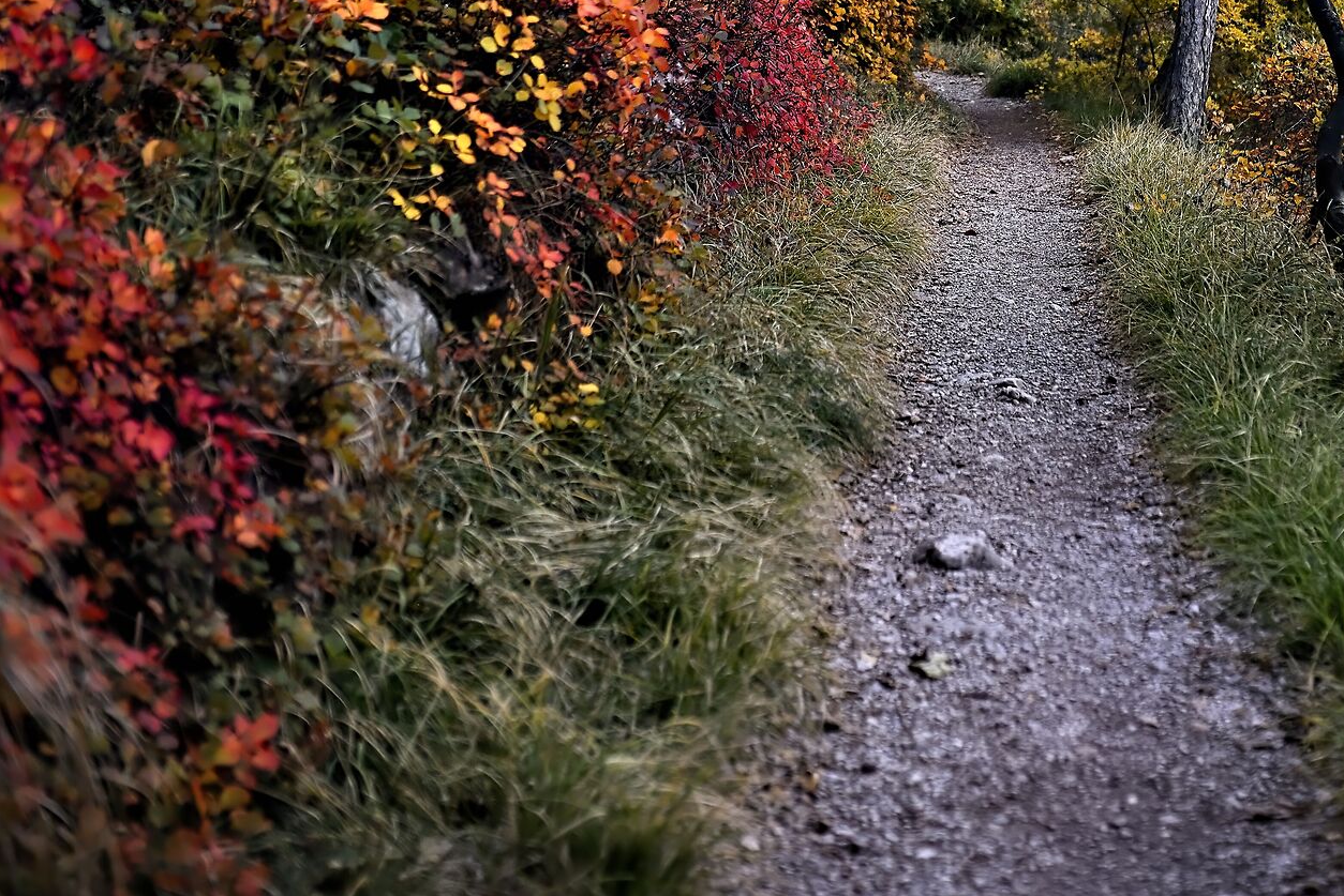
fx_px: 2502
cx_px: 994
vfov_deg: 19.9
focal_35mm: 67
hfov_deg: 29.6
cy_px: 59
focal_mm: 35
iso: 2500
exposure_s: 1/100
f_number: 1.8
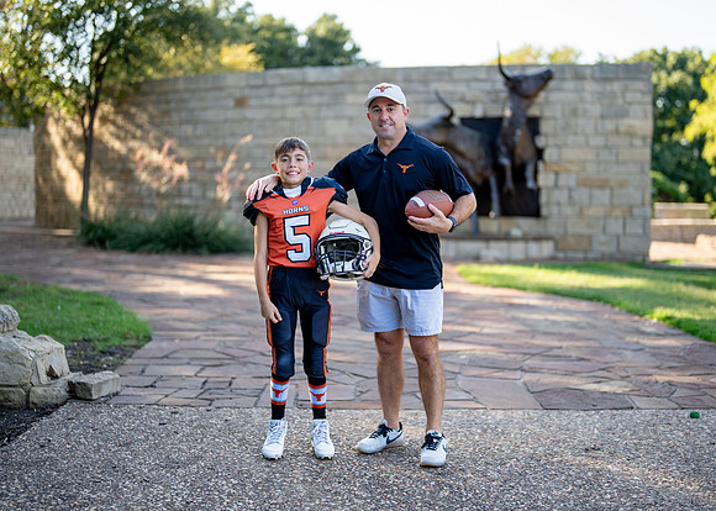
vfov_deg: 25.8
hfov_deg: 35.6
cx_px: 379
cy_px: 259
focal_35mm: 55
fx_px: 1114
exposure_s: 1/2000
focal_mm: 50
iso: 200
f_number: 1.2
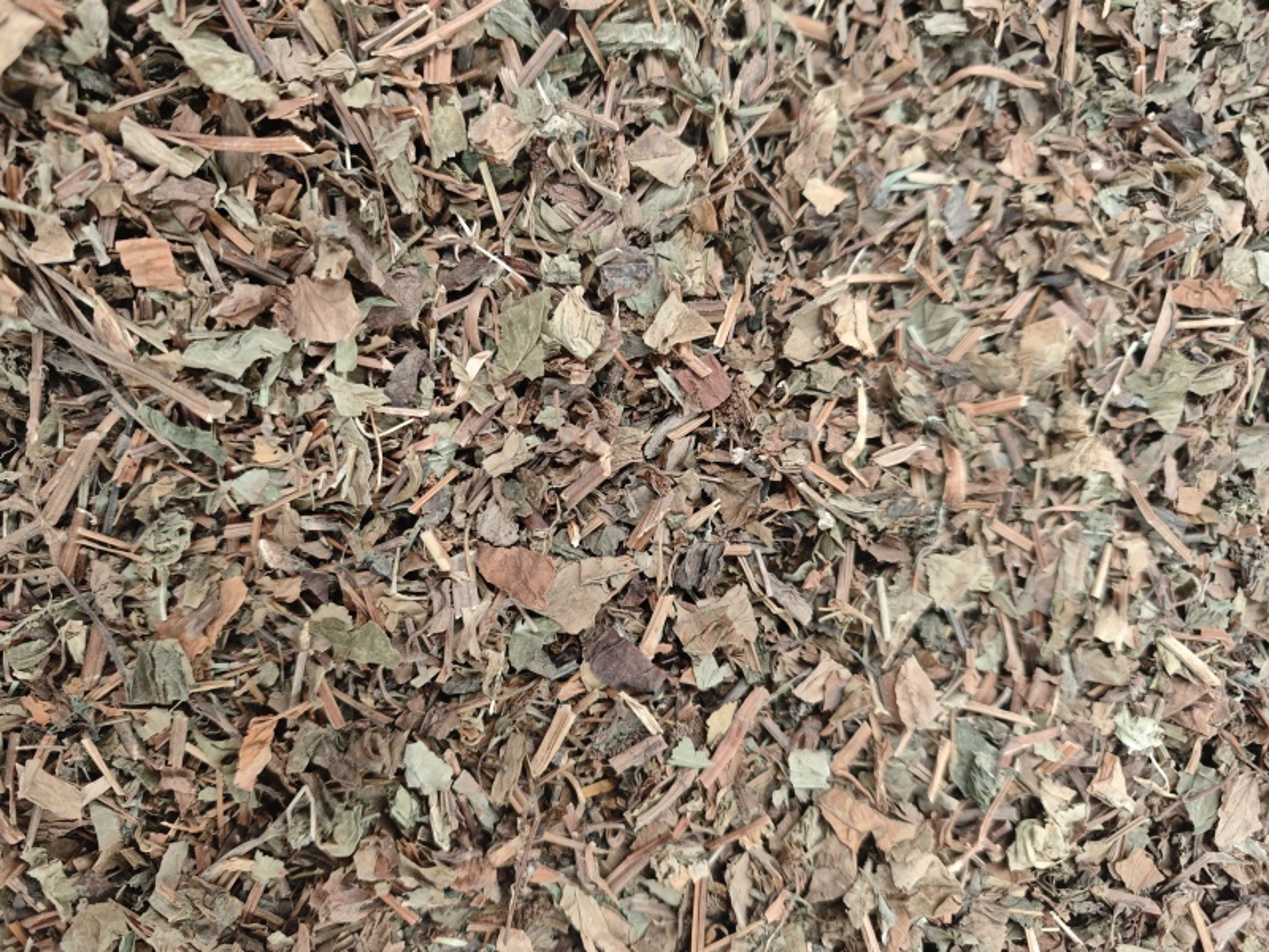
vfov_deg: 58.9
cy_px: 476
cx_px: 634
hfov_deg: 73.9
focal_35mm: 23
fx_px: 843
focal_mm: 6.68
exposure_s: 1/100
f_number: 1.44
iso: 250
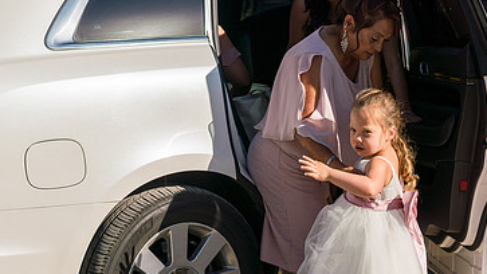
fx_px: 1317
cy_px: 209
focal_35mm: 102
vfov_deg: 11.8
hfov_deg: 20.7
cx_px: 390
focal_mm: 45
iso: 250
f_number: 4
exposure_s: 1/3200
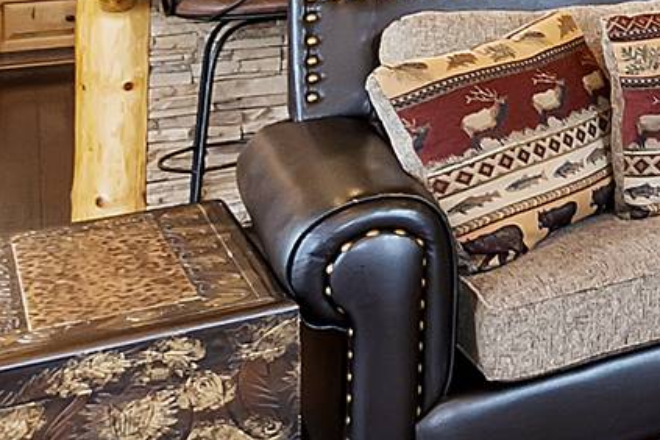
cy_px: -230
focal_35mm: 71
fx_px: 1302
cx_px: 1407
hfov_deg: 17.4
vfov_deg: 17.2
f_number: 8
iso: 400
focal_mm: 10
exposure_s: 1/30
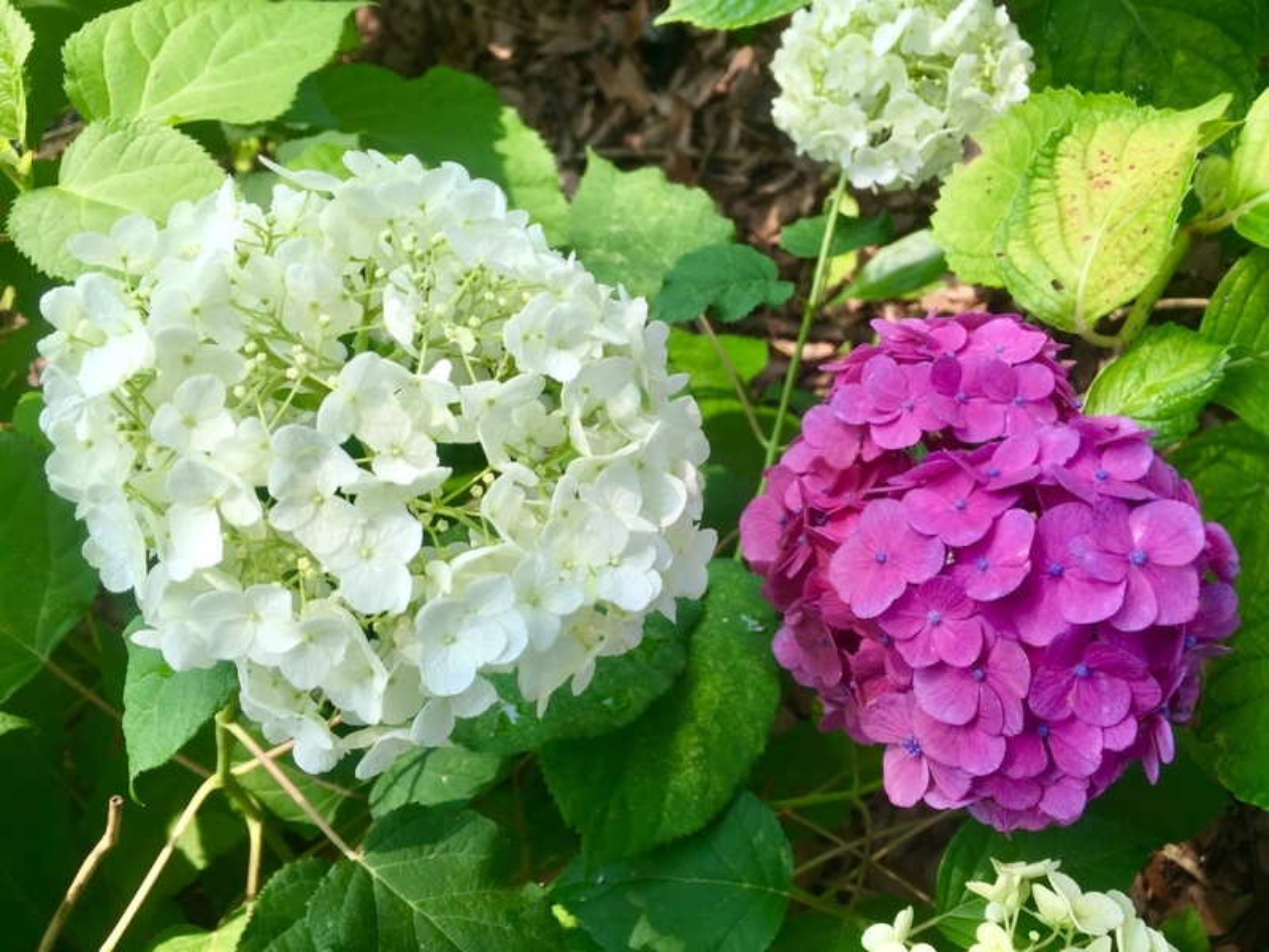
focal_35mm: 29
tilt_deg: -51.4
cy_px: 476
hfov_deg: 61.7
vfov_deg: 48.2
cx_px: 634
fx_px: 1063
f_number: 2.2
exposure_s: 1/706
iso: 32
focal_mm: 4.15
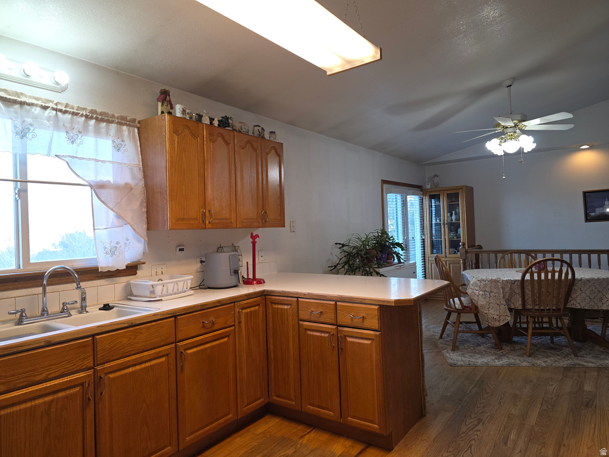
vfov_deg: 58.9
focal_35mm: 23
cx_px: 304
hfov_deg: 73.9
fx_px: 405
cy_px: 228
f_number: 1.7
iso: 50
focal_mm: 6.3
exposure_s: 1/60
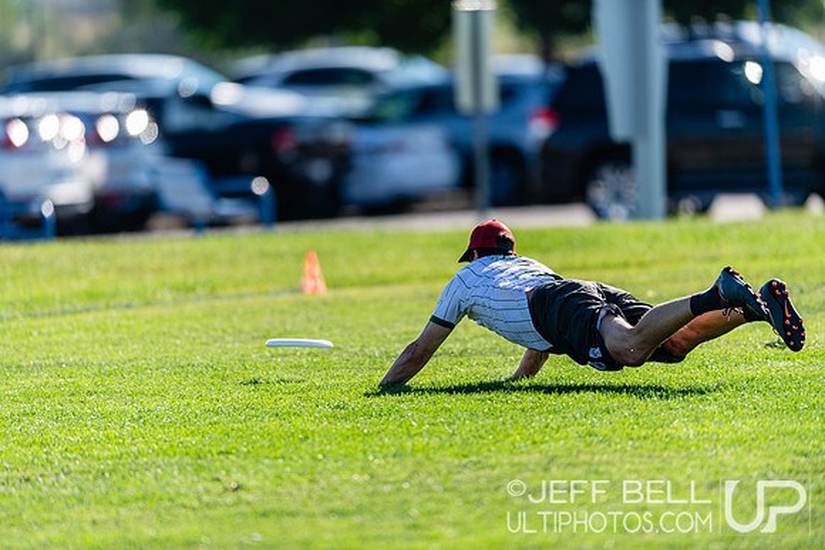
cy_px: 275
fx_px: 9168
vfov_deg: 3.4
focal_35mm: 400
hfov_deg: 5.2
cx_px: 412
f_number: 2.8
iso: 100
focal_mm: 400
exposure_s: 1/1250
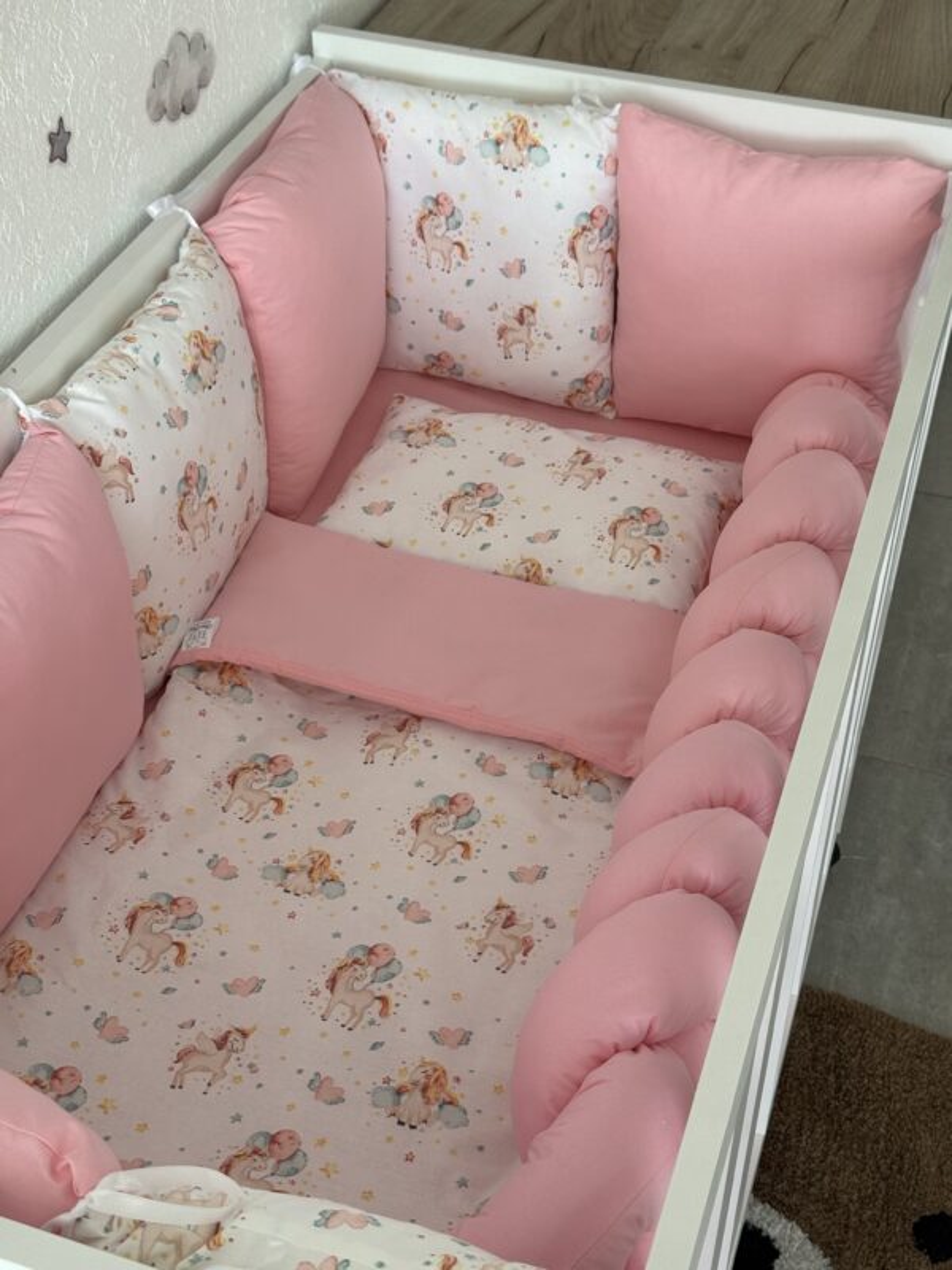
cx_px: 476
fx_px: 1760
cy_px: 635
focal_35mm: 48
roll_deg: -0.4
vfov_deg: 39.7
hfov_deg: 30.3
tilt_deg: -39.9
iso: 64
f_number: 1.78
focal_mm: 6.76
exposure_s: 1/162
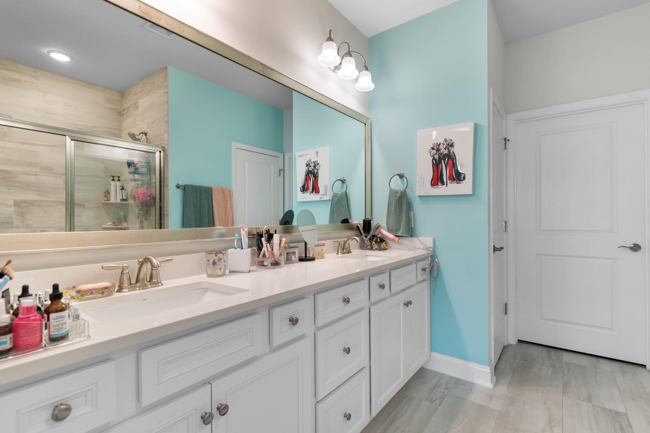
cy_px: 216
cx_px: 325
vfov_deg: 73.7
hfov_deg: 96.7
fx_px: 289
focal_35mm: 16
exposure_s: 1/15
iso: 100
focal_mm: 11
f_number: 4.8
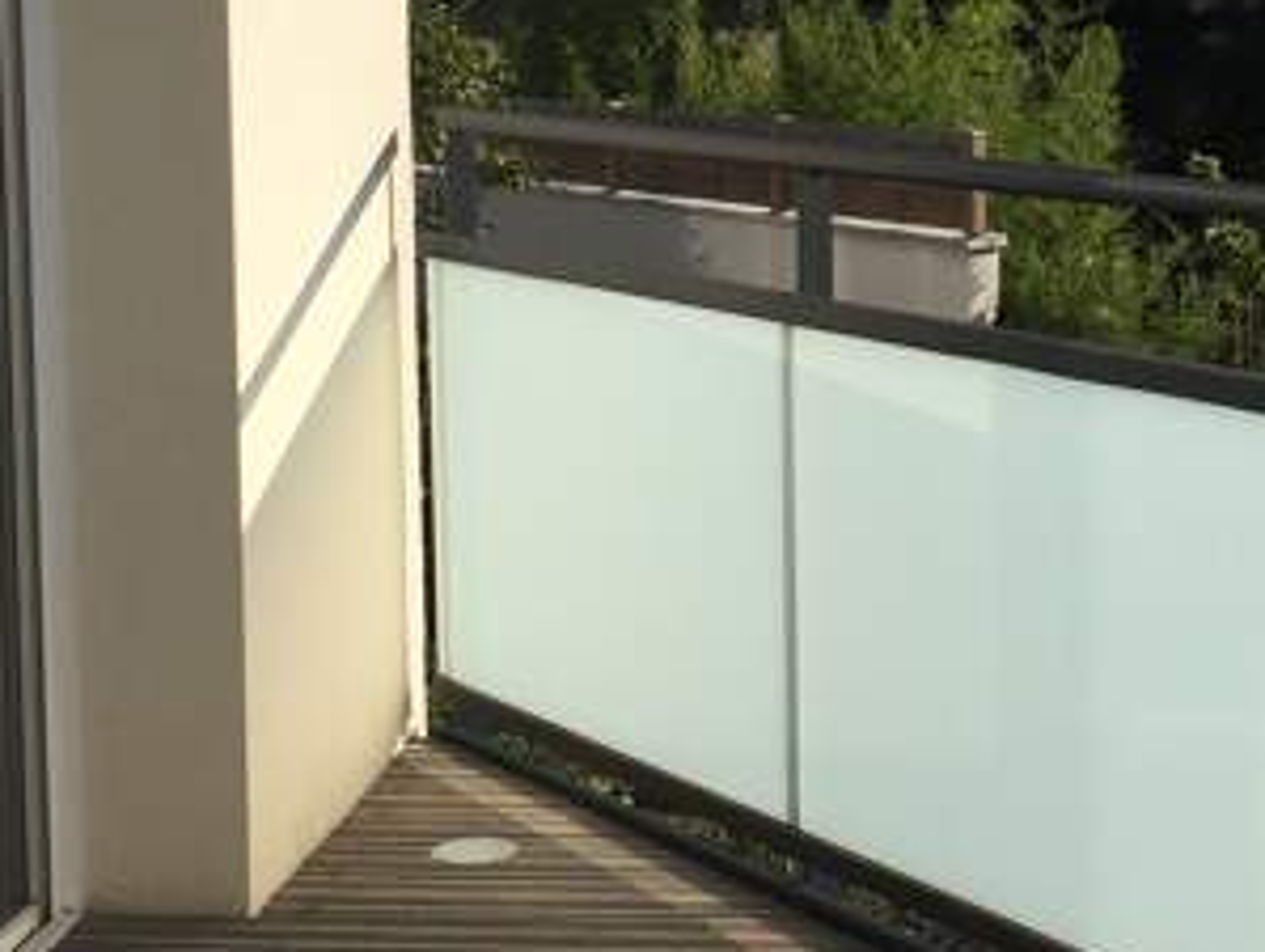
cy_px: 296
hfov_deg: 30.6
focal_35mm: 62
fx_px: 2268
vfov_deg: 23.6
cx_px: 973
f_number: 2.2
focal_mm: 4.15
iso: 32
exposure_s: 1/3300
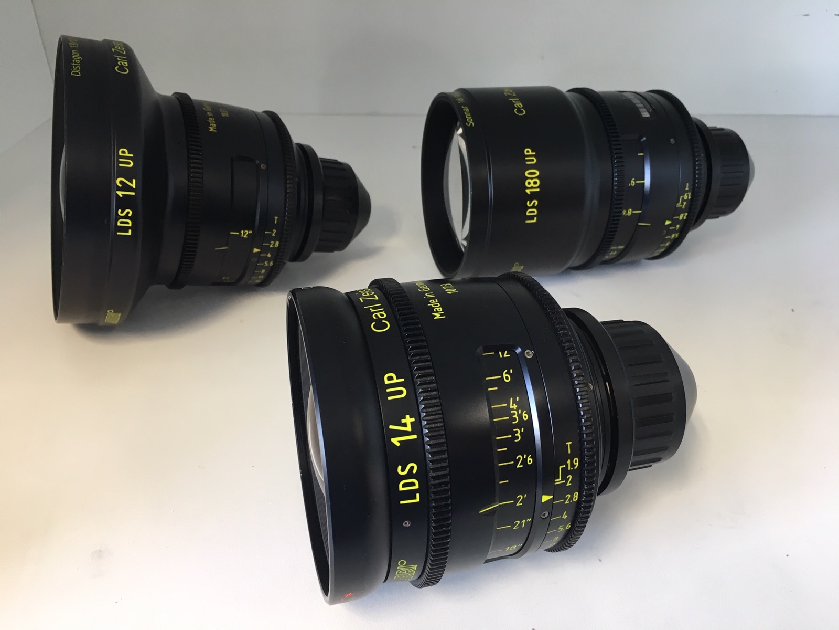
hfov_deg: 61.7
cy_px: 315
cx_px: 420
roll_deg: -0.4
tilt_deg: -33.1
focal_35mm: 29
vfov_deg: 48.2
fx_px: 703
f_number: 2.2
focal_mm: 4.15
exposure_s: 1/33
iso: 64
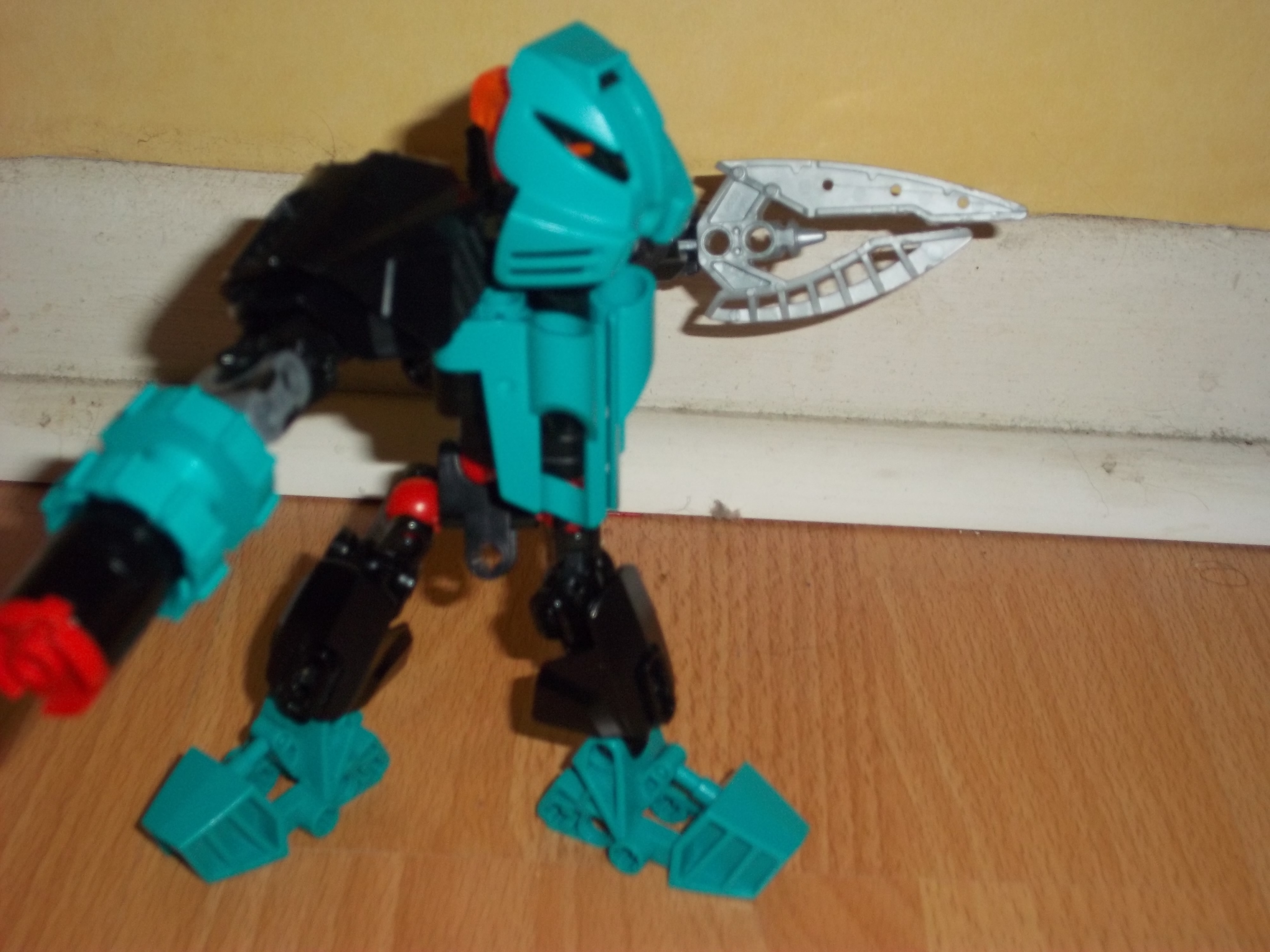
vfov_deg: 25.7
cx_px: 635
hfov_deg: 33.8
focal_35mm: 57
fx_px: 2091
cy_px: 476
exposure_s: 1/40
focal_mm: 10.1
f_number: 3.9
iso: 160
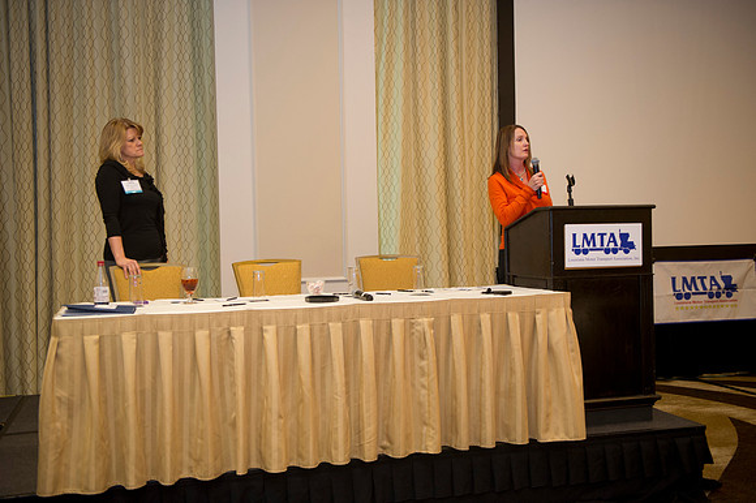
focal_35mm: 38
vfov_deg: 35.0
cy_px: 252
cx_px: 378
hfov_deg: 50.7
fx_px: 798
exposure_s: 1/60
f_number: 2.8
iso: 1600
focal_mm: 38
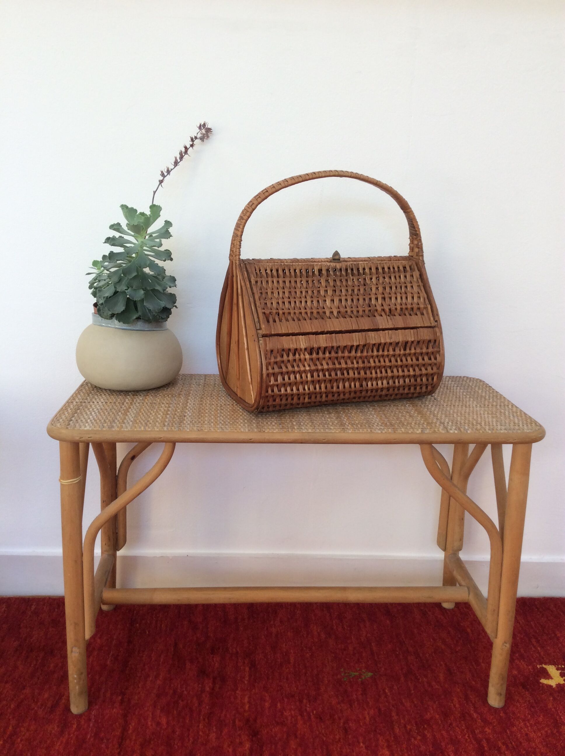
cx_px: 282
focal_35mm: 32
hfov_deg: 44.1
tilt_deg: -15.3
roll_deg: -1.1
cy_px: 378
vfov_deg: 56.9
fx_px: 698
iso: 32
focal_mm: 3.3
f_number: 2.4
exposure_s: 1/50
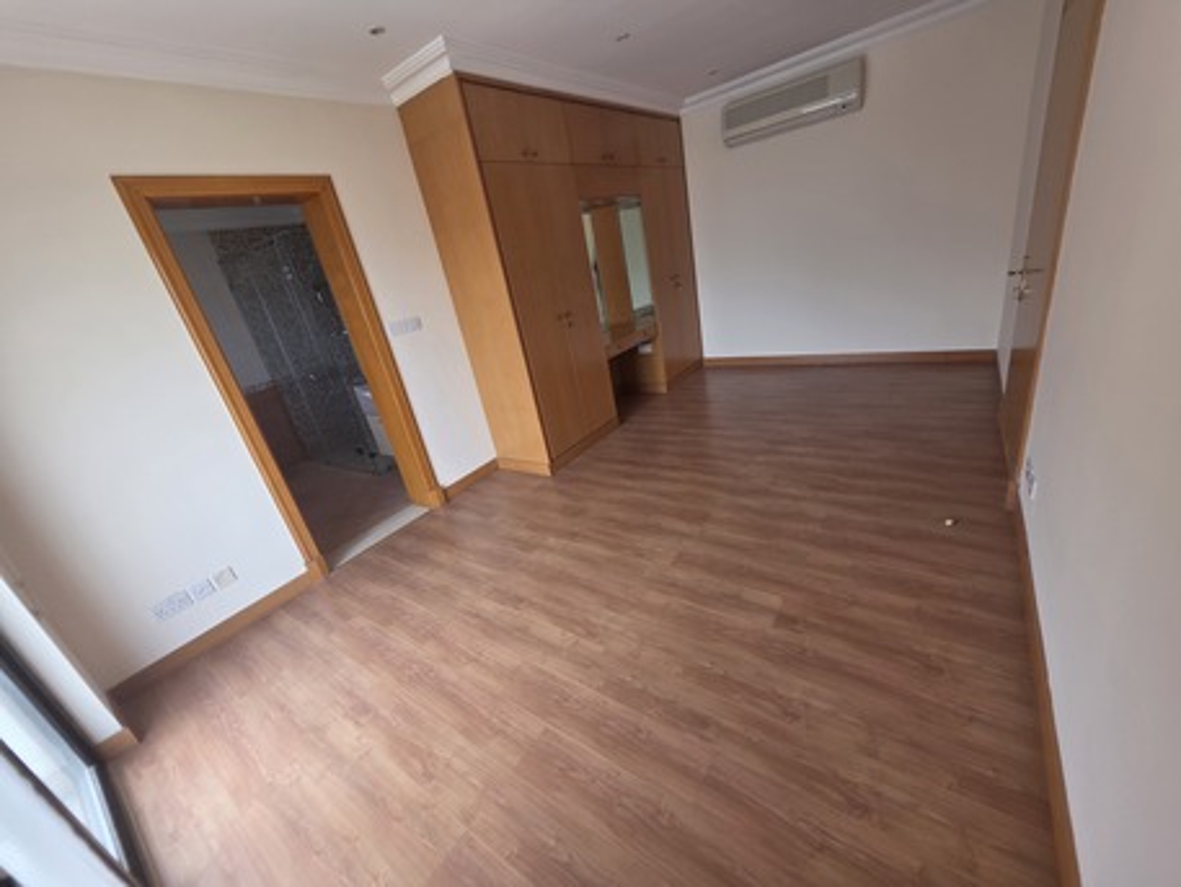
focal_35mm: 13
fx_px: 444
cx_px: 590
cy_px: 444
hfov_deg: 106.2
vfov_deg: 89.9
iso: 125
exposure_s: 1/359
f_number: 1.9
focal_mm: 2.2
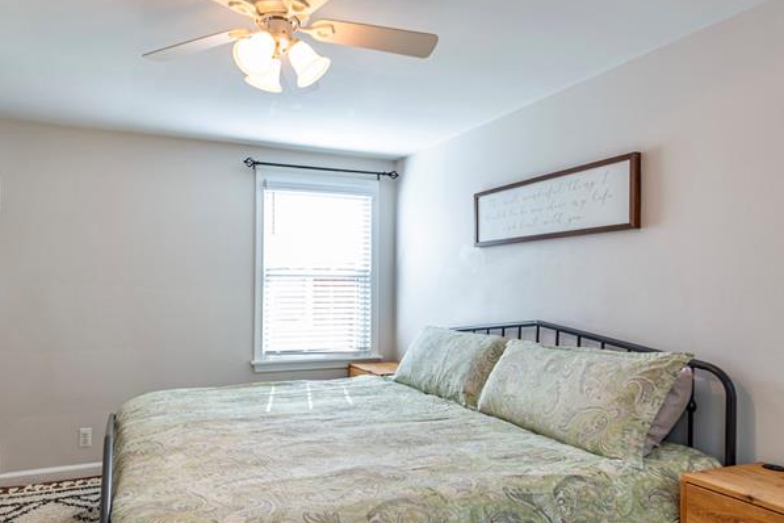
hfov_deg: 73.6
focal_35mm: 24
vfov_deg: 52.8
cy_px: 315
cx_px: 355
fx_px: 523
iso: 200
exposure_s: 1/20
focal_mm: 14
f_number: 6.3
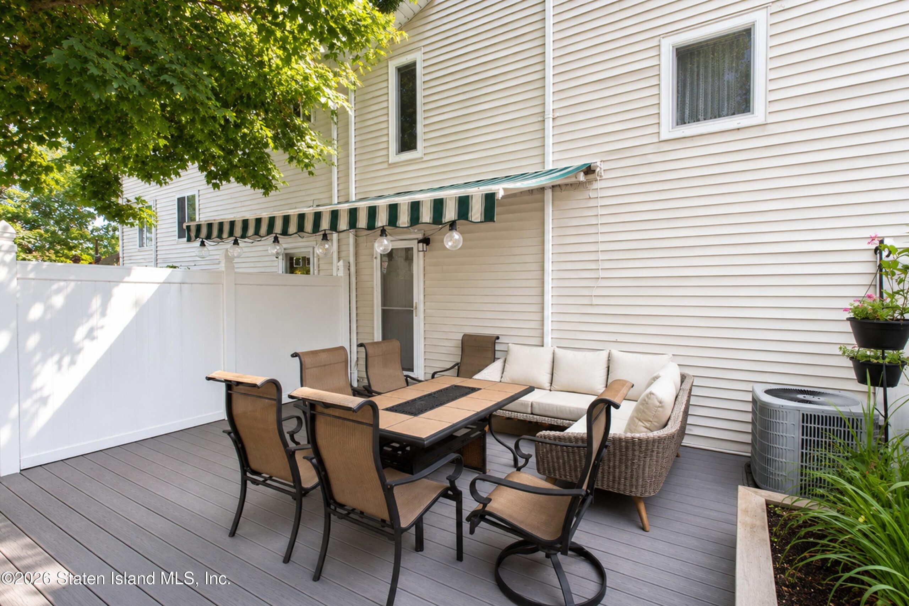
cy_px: 303
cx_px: 454
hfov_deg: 100.4
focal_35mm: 15
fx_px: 379
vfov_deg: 77.3
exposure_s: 1/200
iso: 400
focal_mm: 10
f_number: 8
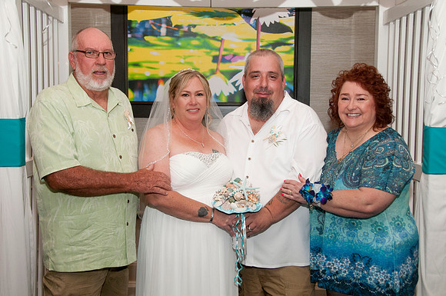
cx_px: 223
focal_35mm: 51
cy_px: 148
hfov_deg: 38.9
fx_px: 631
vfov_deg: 26.4
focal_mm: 34
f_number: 5.6
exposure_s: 1/60
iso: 400
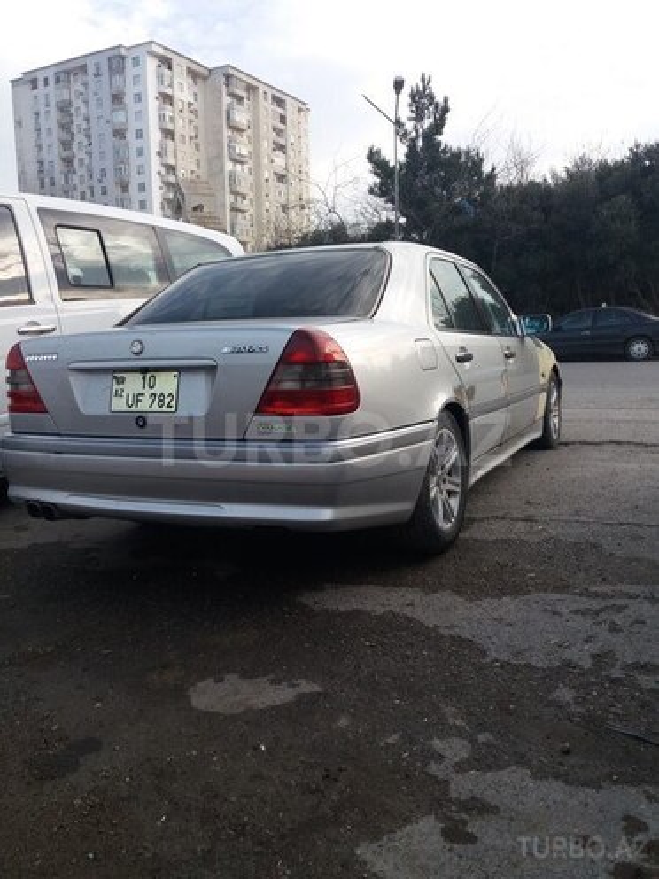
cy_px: 440
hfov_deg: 49.7
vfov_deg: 63.4
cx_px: 330
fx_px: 711
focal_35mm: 28
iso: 64
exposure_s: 1/518
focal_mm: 3.7
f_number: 1.9
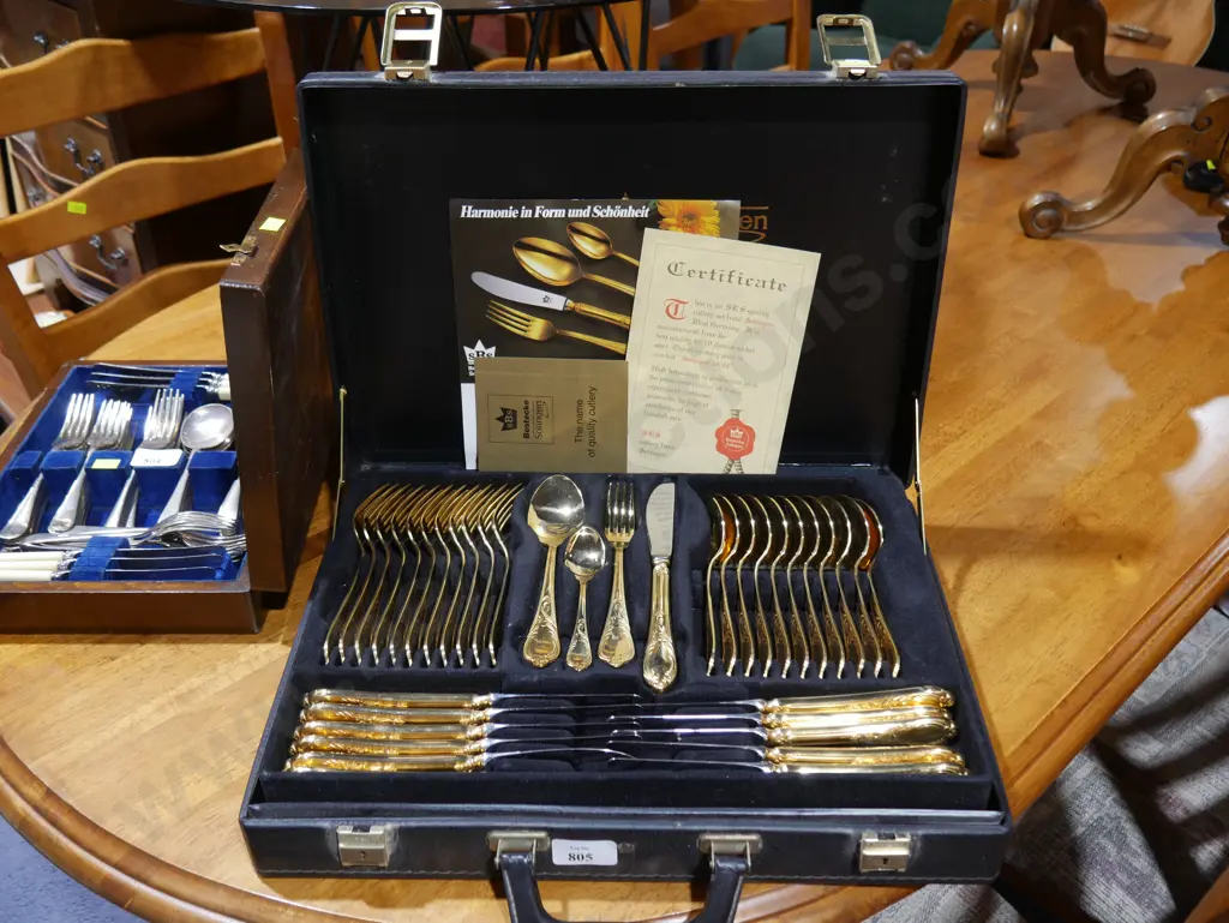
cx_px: 614
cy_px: 462
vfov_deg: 44.2
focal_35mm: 32
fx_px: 1137
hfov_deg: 56.8
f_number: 3.6
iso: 400
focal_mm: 16
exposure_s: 1/60
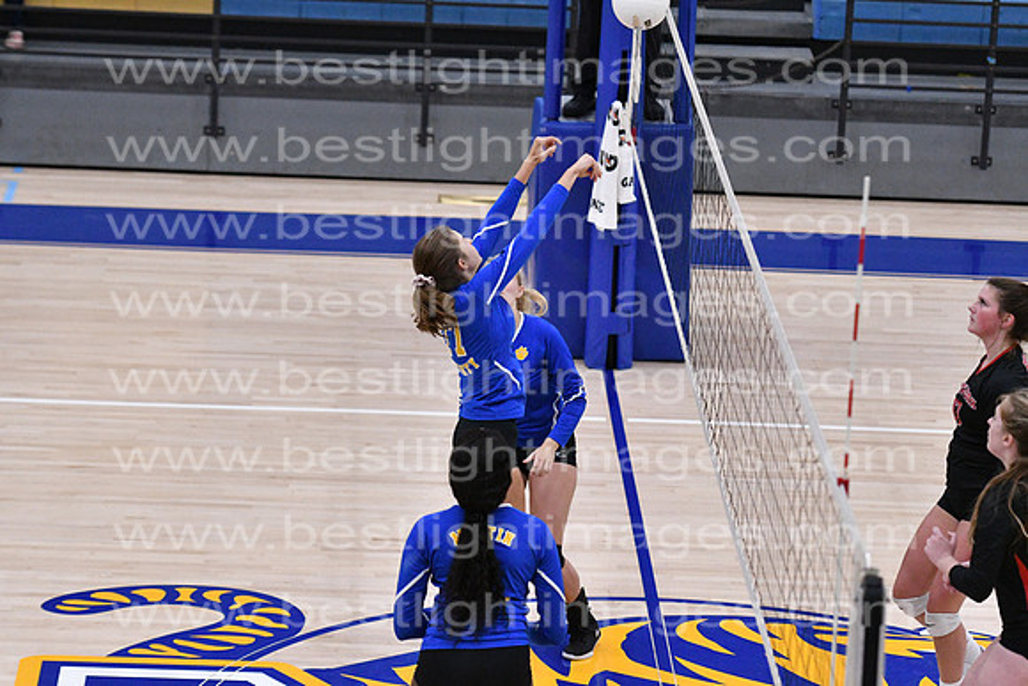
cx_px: 514
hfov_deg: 12.4
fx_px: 4713
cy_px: 343
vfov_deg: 8.3
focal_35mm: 165
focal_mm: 110
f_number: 3.2
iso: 6400
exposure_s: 1/1250
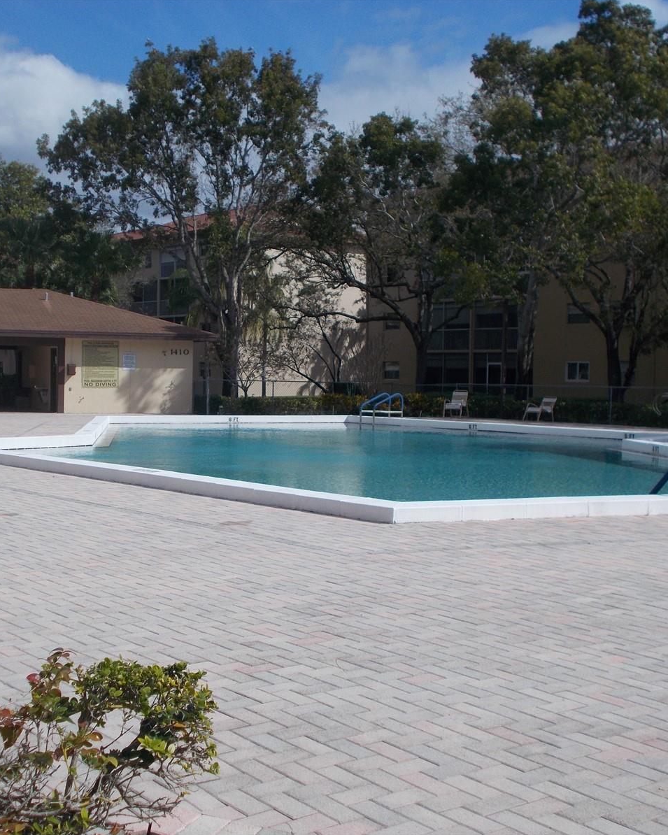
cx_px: 254
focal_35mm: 51
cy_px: 417
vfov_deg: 36.7
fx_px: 1261
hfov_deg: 29.6
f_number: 9.8
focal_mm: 6.9
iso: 80
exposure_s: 1/250
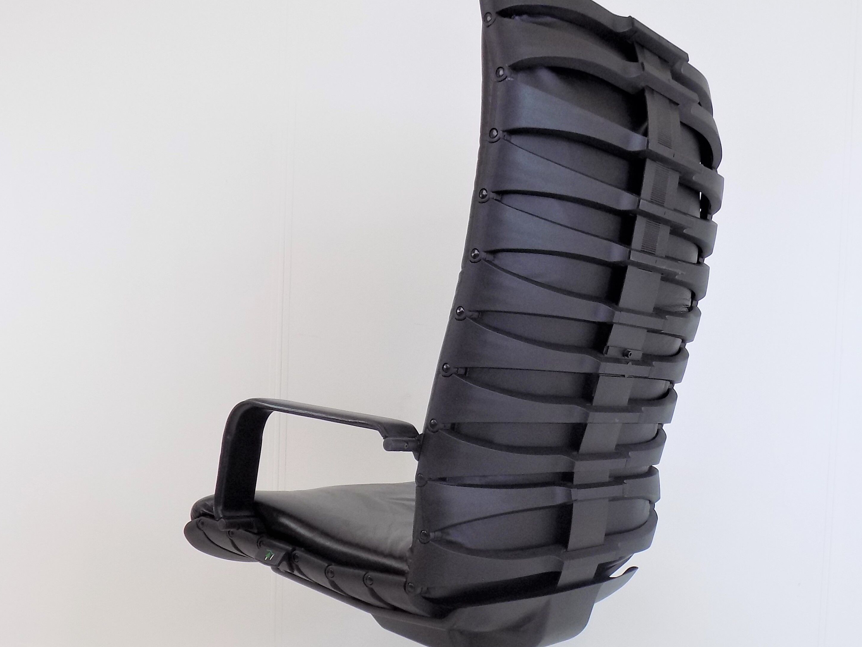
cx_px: 522
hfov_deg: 45.5
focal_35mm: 41
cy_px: 466
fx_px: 1021
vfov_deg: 34.6
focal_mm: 4
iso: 80
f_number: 3.1
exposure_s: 1/40
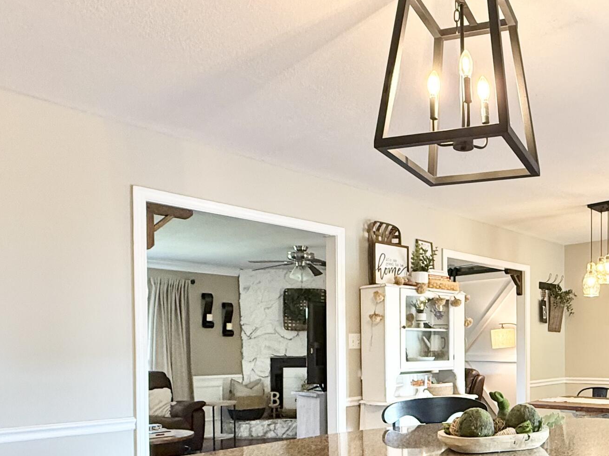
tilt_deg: -0.9
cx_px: 514
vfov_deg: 42.3
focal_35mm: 32
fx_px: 563
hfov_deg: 52.0
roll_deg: +0.3
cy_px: 362
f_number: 2.2
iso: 250
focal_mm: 2.22
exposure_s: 1/60
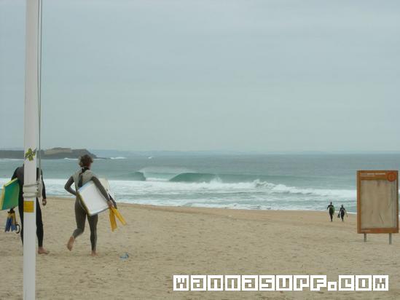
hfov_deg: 15.6
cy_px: 150
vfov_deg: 11.8
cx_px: 200
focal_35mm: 126
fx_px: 1456
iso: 64
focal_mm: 26.3
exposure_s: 1/198
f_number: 6.5
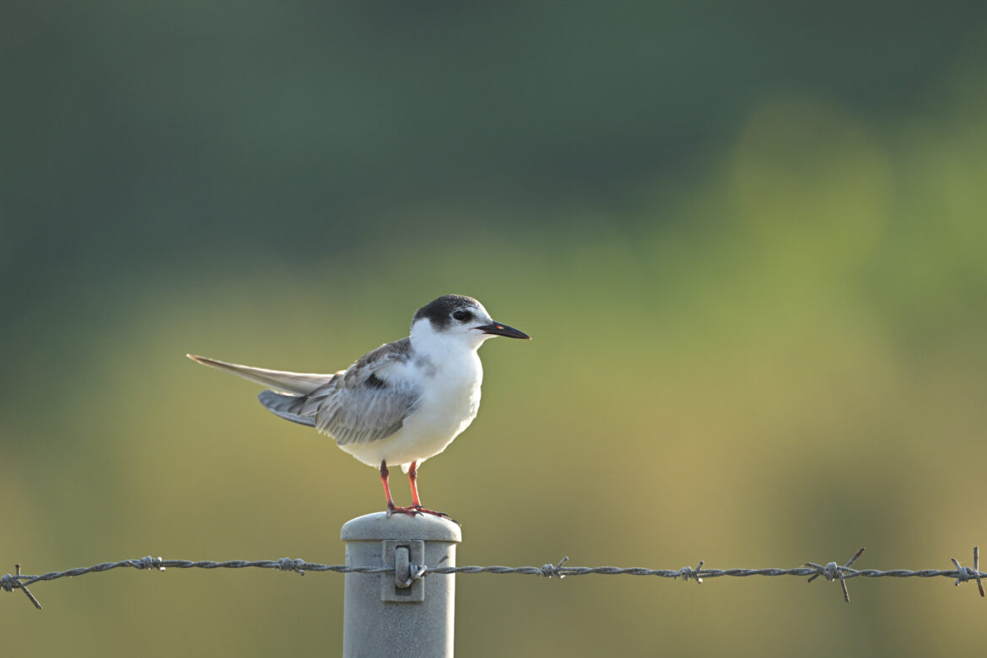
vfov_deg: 1.7
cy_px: 338
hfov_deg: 2.5
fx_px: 22617
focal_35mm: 825
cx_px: 500
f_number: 7.1
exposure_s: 1/1000
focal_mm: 800
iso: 1000
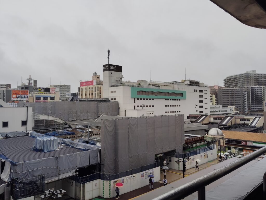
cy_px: 100
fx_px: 215
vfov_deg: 49.9
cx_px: 133
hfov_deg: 63.4
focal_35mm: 28
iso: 50
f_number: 1.8
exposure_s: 1/462
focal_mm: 4.22
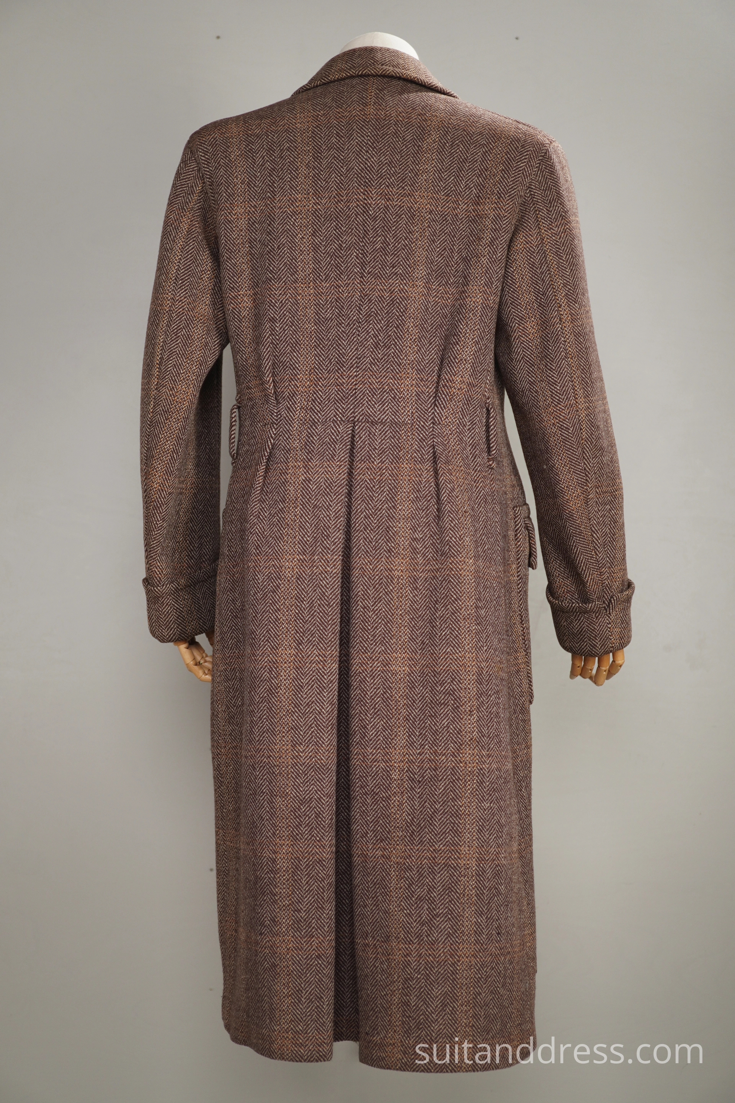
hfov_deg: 28.1
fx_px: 1470
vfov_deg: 41.1
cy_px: 552
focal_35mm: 48
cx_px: 368
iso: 200
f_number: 1.8
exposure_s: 1/125
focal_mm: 32
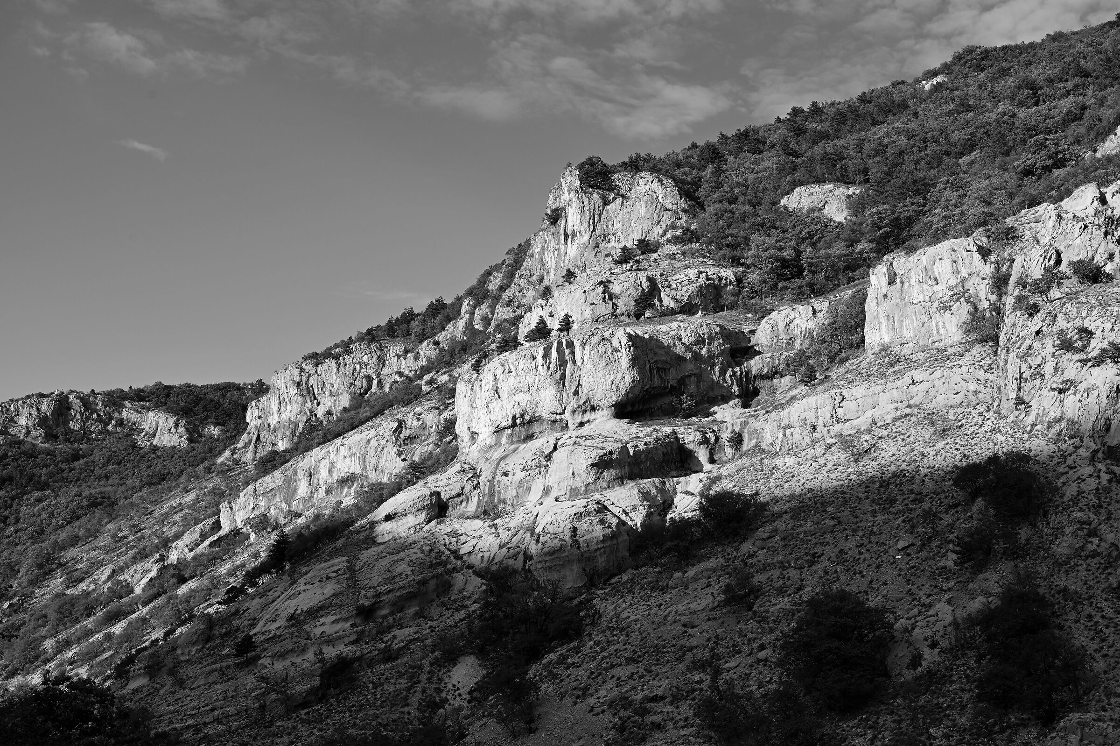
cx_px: 560
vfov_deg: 31.9
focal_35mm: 42
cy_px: 373
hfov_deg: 46.4
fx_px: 1306
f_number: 9
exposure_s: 1/200
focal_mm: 42
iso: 100
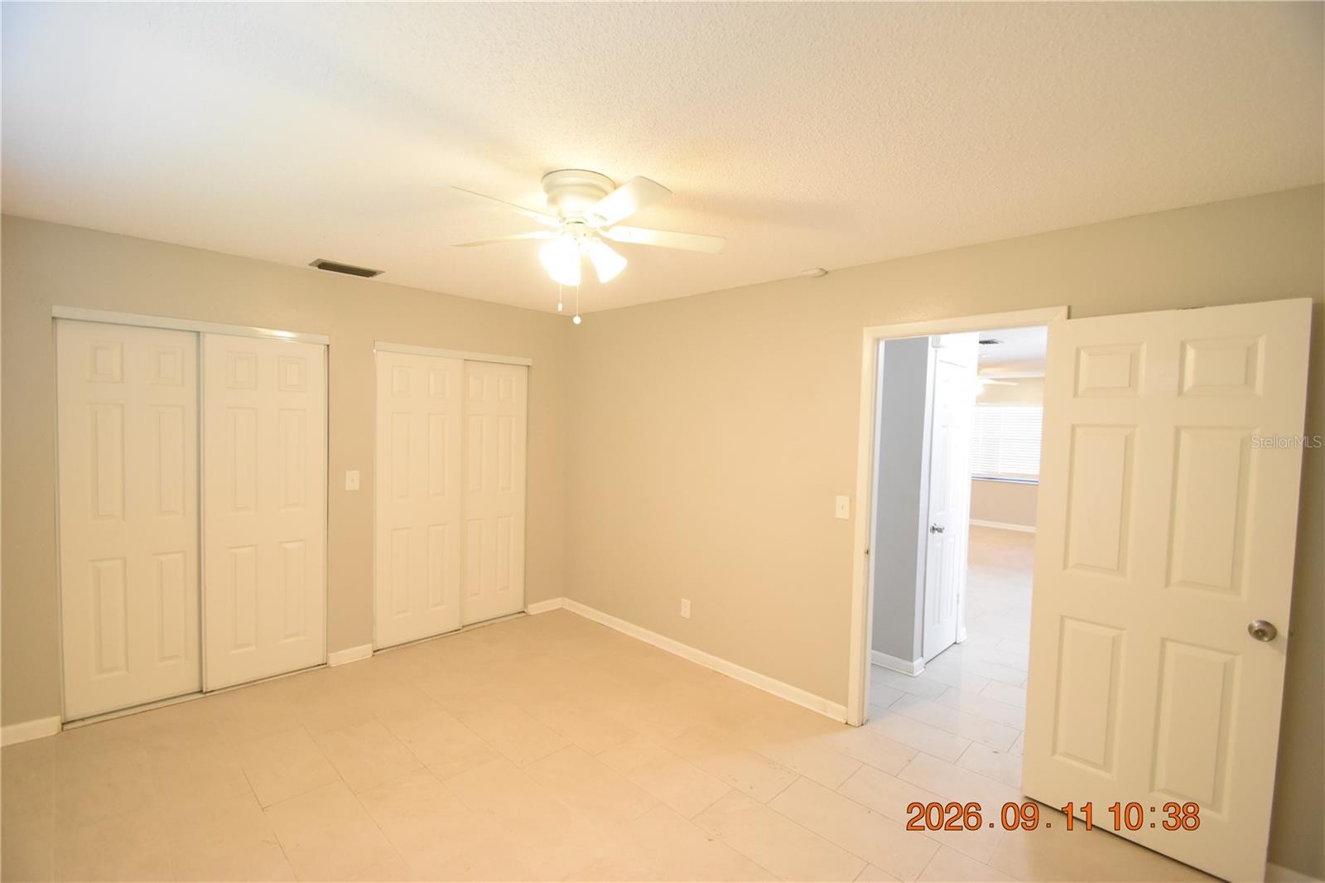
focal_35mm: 15
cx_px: 662
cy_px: 442
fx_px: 552
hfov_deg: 100.4
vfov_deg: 77.3
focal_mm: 10
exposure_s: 1/60
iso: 1600
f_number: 3.5
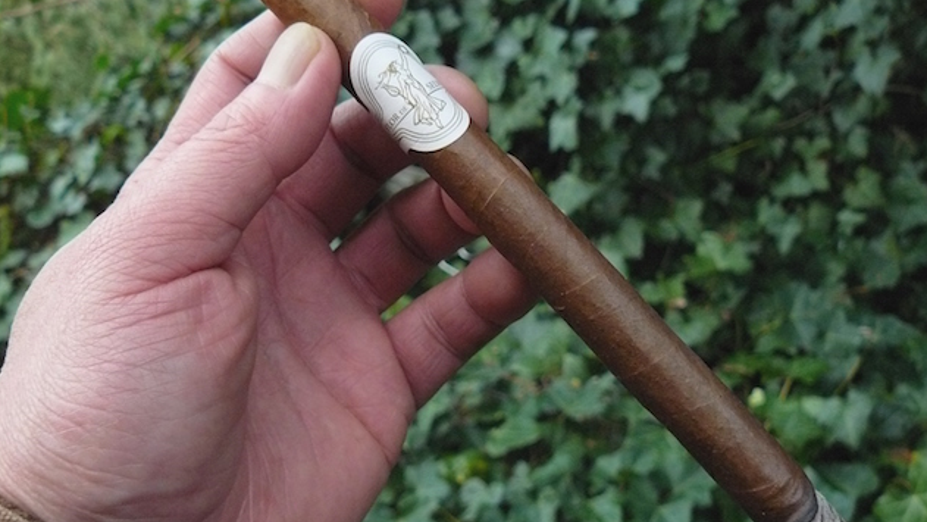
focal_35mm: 41
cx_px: 467
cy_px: 255
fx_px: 1008
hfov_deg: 49.4
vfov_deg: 29.0
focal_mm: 6
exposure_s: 1/160
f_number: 3.2
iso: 400
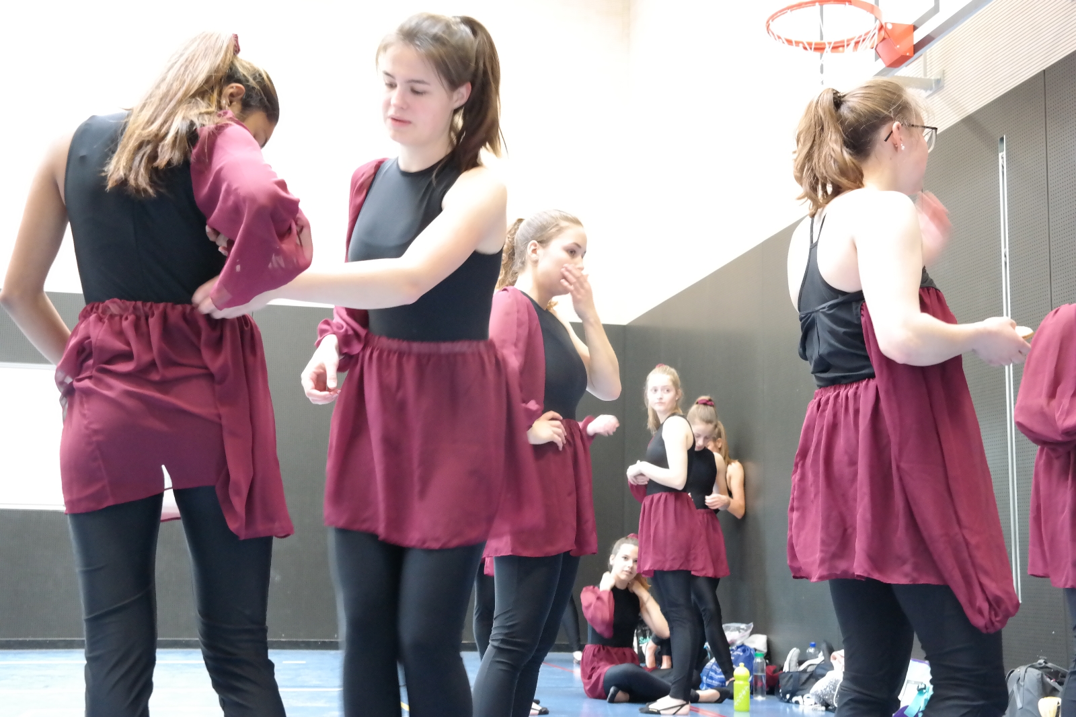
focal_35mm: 46
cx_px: 538
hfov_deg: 42.8
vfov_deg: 29.2
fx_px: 1375
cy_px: 358
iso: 3200
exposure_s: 1/30
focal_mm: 30
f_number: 6.3
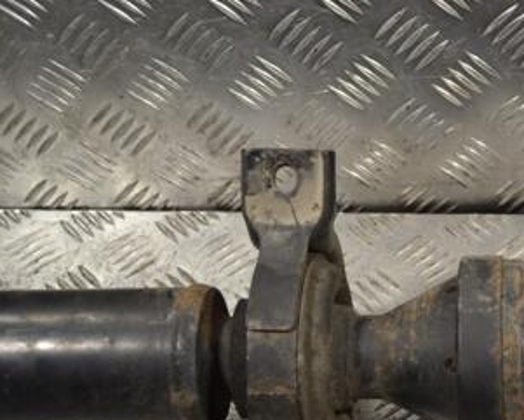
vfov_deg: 20.8
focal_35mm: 73
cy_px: 333
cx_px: 521
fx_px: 1132
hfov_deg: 24.9
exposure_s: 1/100
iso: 400
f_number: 5
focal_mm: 26
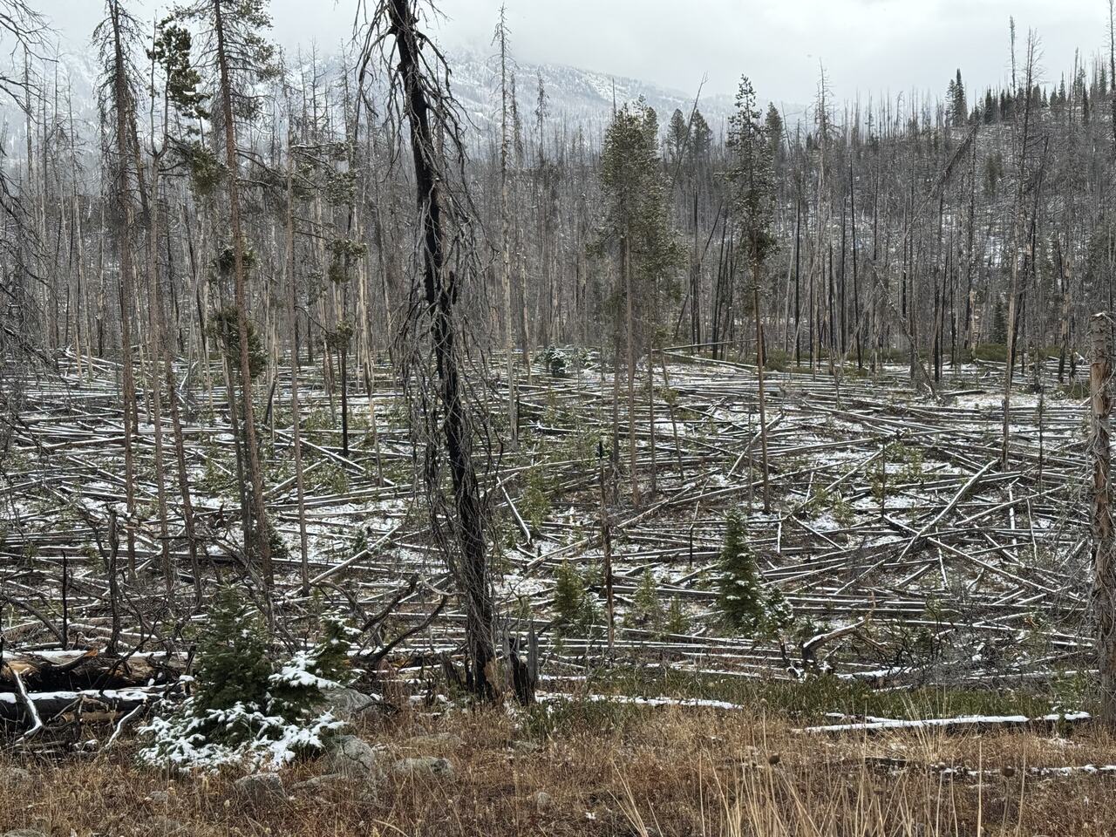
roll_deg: +3.6
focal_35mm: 48
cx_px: 558
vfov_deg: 30.3
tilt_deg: -8.3
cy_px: 418
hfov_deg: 39.7
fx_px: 1547
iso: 64
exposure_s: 1/1458
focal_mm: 6.76
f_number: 1.78
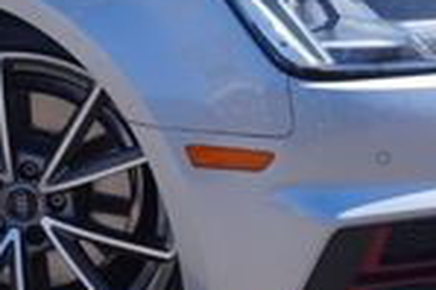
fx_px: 1635
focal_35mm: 135
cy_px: -26
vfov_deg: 10.0
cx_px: -29
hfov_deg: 14.9
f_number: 9
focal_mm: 21
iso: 100
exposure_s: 1/100
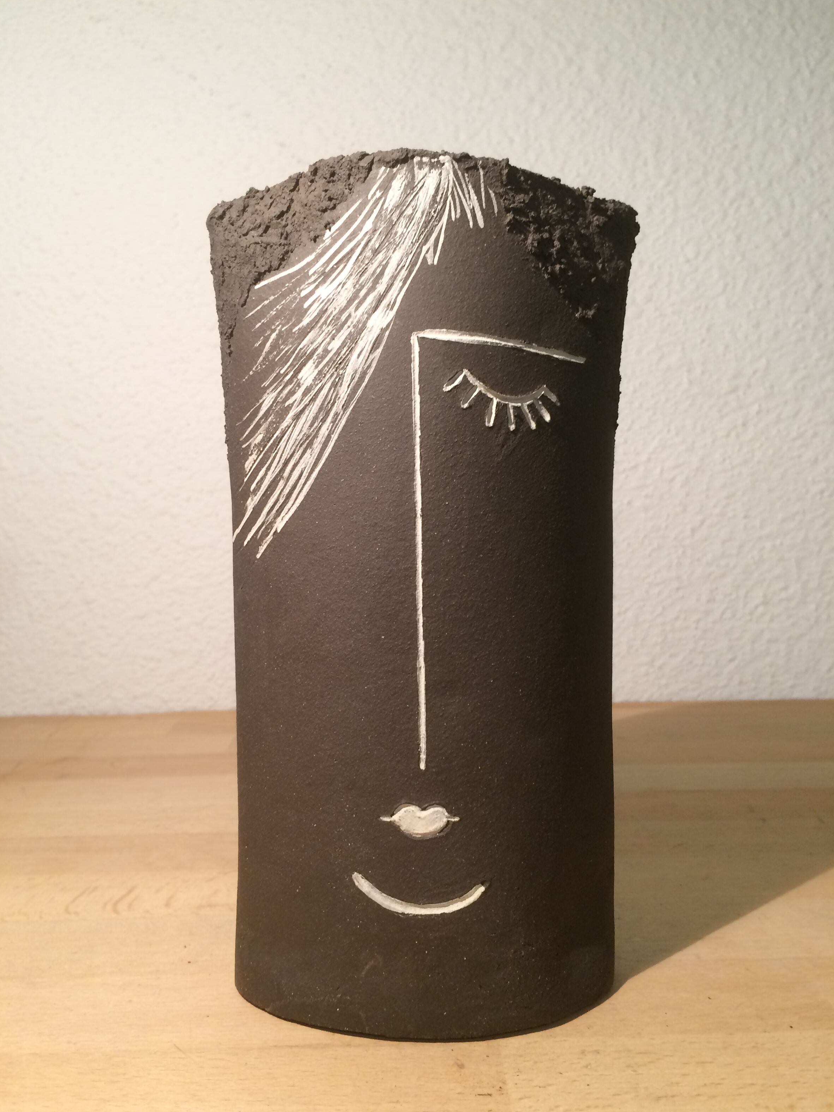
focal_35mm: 30
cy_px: 549
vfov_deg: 60.0
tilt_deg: -5.9
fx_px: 964
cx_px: 415
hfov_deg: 46.8
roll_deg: +1.6
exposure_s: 1/33
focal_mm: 4.15
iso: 100
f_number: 2.2
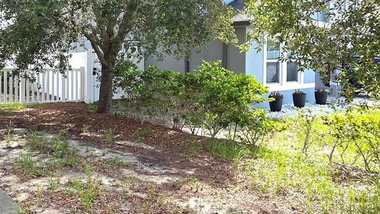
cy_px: 66
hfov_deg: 55.9
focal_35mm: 35
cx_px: 142
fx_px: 353
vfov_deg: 33.3
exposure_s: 1/667
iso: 40
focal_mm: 2.2
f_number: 1.9
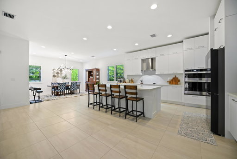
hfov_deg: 104.2
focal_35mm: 14
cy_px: 80
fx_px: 92
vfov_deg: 81.3
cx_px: 118
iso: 100
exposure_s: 1/13
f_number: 2.8
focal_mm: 14
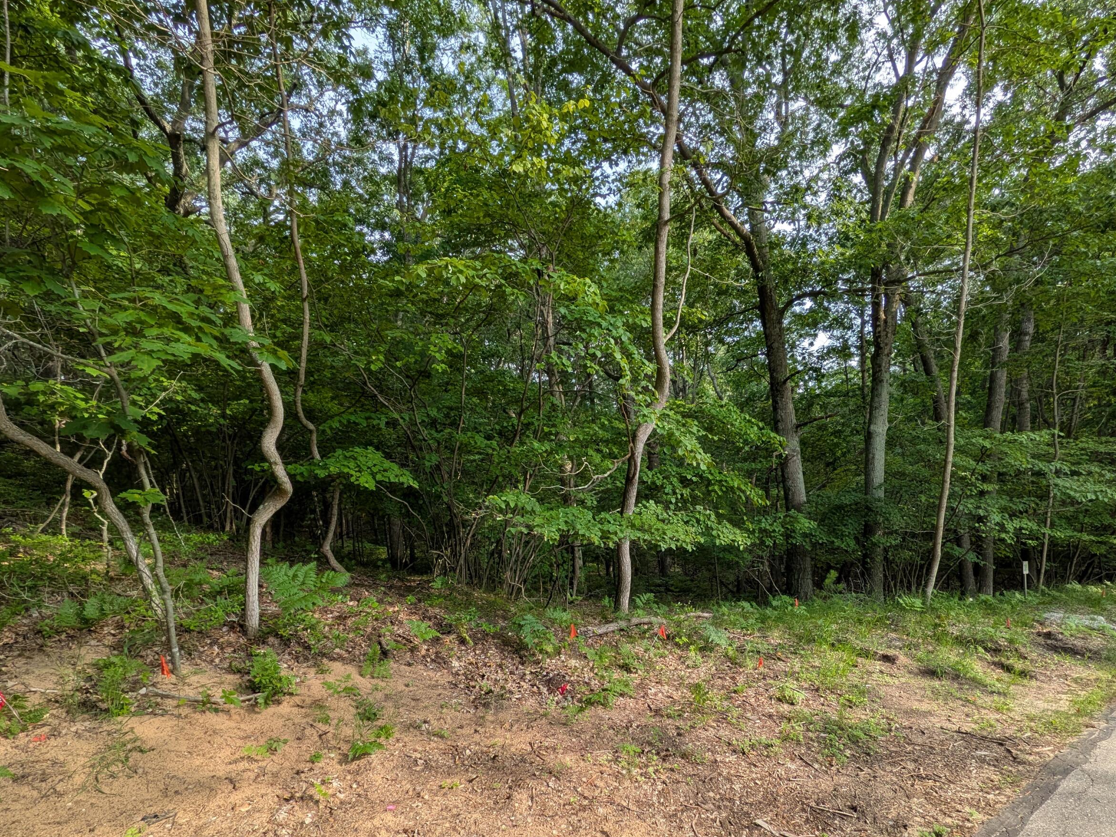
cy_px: 528
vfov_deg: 70.3
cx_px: 609
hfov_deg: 87.5
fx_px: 580
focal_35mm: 18
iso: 46
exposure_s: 1/418
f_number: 2.2
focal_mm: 1.85
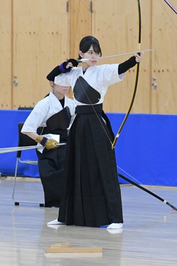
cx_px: 88
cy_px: 133
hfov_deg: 3.4
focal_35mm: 400
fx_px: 2955
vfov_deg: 5.2
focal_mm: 200
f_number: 5.6
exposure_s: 1/500
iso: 8000
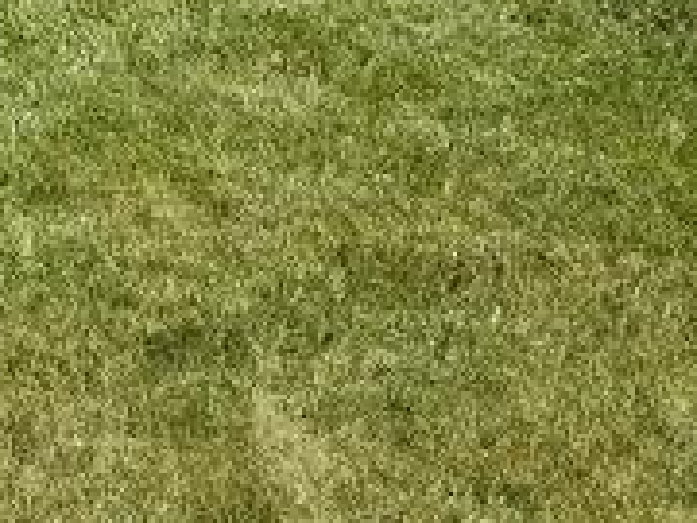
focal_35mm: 148
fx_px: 2980
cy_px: -670
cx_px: -422
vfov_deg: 9.1
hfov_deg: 12.5
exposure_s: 1/2024
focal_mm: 4.2
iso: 40
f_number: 1.7
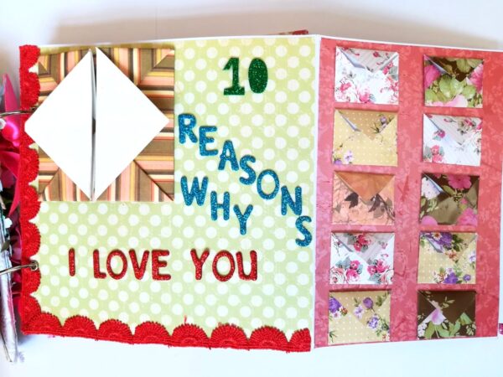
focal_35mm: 26
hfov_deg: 67.3
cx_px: 252
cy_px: 188
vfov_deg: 53.1
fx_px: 378
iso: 100
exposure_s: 1/33.3
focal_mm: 3.83
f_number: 2.2
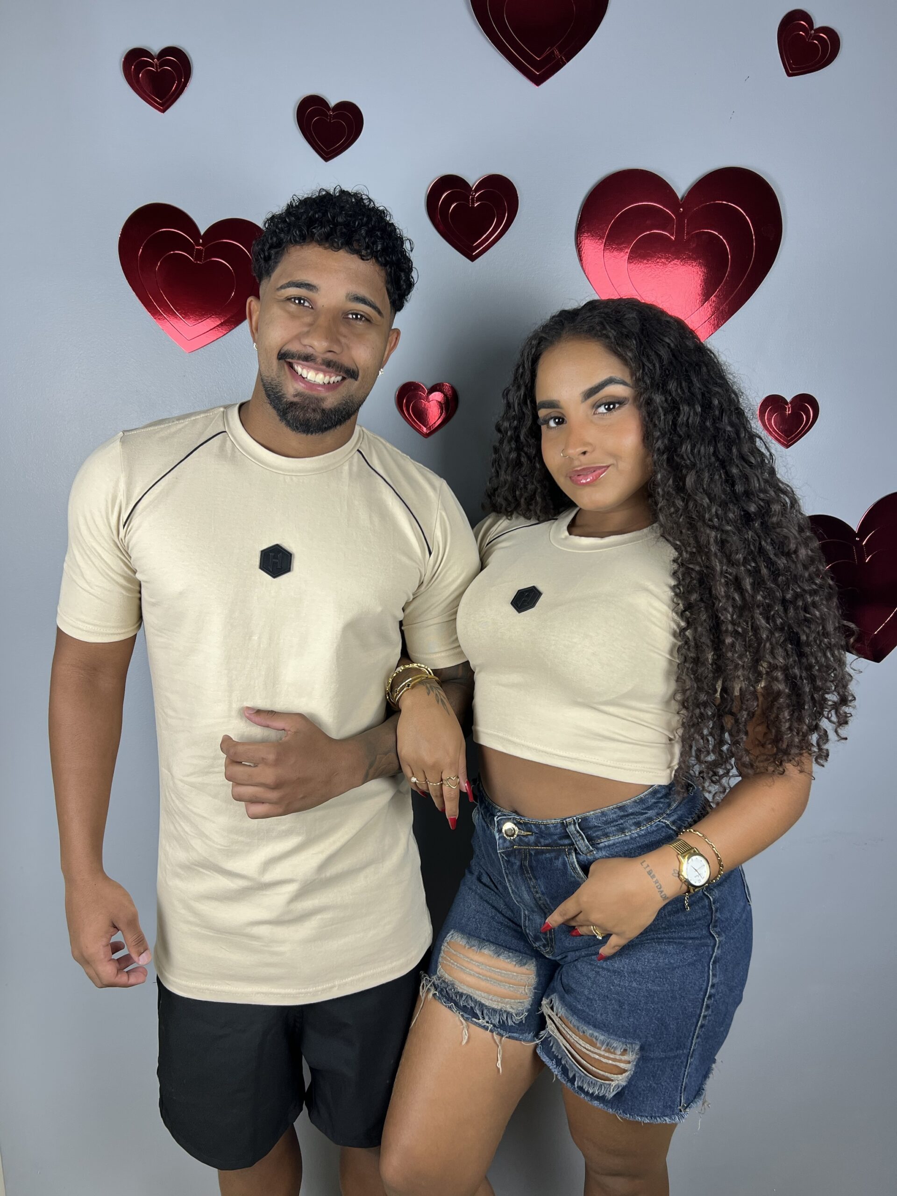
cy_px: 598
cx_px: 448
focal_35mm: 26
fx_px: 898
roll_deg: -0.7
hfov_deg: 53.1
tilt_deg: -11.2
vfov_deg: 67.3
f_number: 1.5
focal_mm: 5.7
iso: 64
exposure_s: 1/120
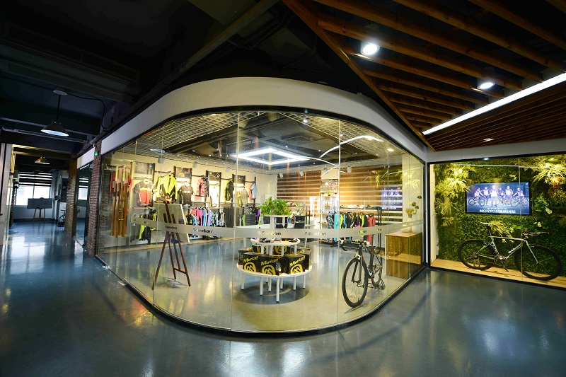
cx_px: 283
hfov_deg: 100.4
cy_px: 188
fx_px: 236
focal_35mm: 15
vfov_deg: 77.3
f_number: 2.8
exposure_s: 1/40
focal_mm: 15
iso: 400
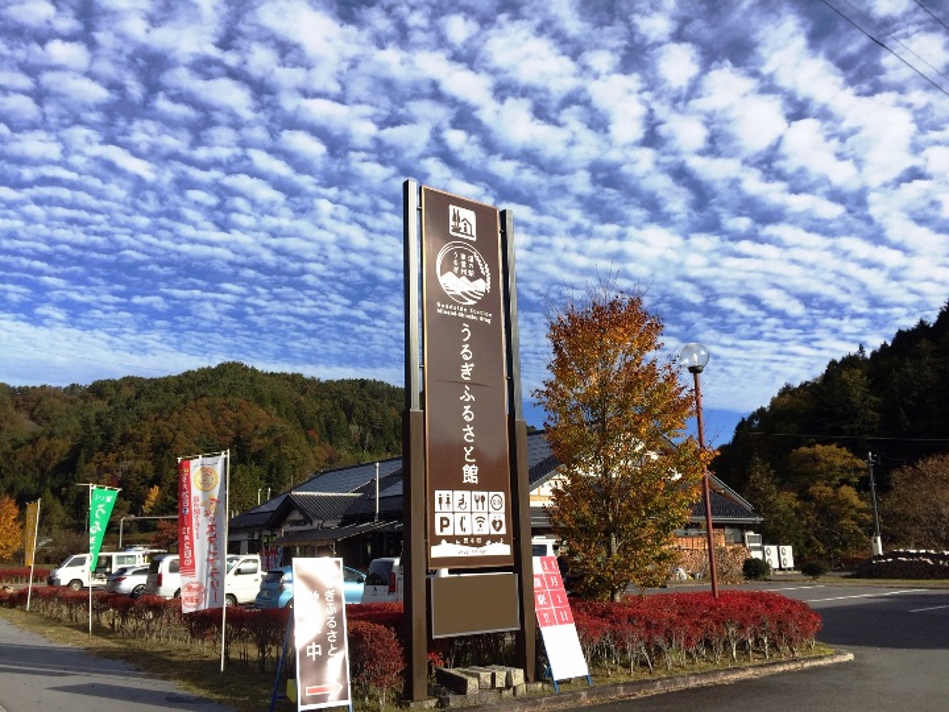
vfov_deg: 48.2
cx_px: 474
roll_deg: +0.4
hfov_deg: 61.7
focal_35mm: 29
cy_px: 356
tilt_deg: +13.2
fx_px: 795
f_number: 2.2
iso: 32
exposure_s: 1/1980
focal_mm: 4.15
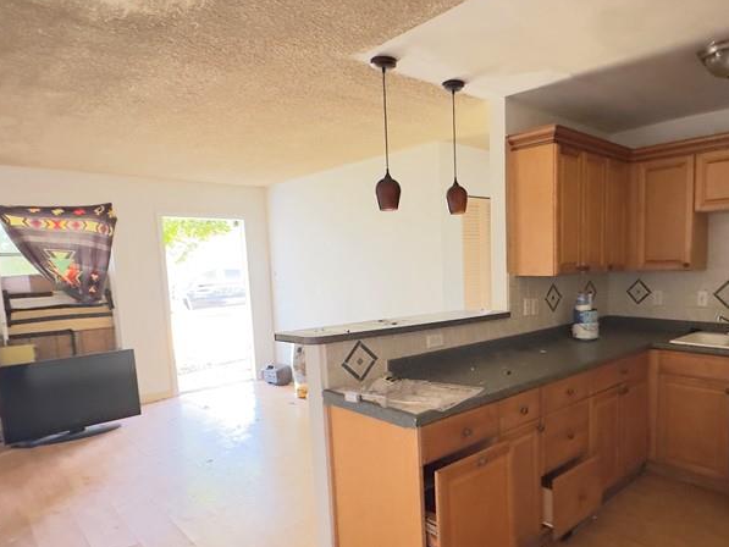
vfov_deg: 56.5
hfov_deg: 70.3
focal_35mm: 24
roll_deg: +1.8
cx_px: 460
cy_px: 320
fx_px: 506
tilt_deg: -7.3
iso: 1250
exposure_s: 1/38
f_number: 2.2
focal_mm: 2.22
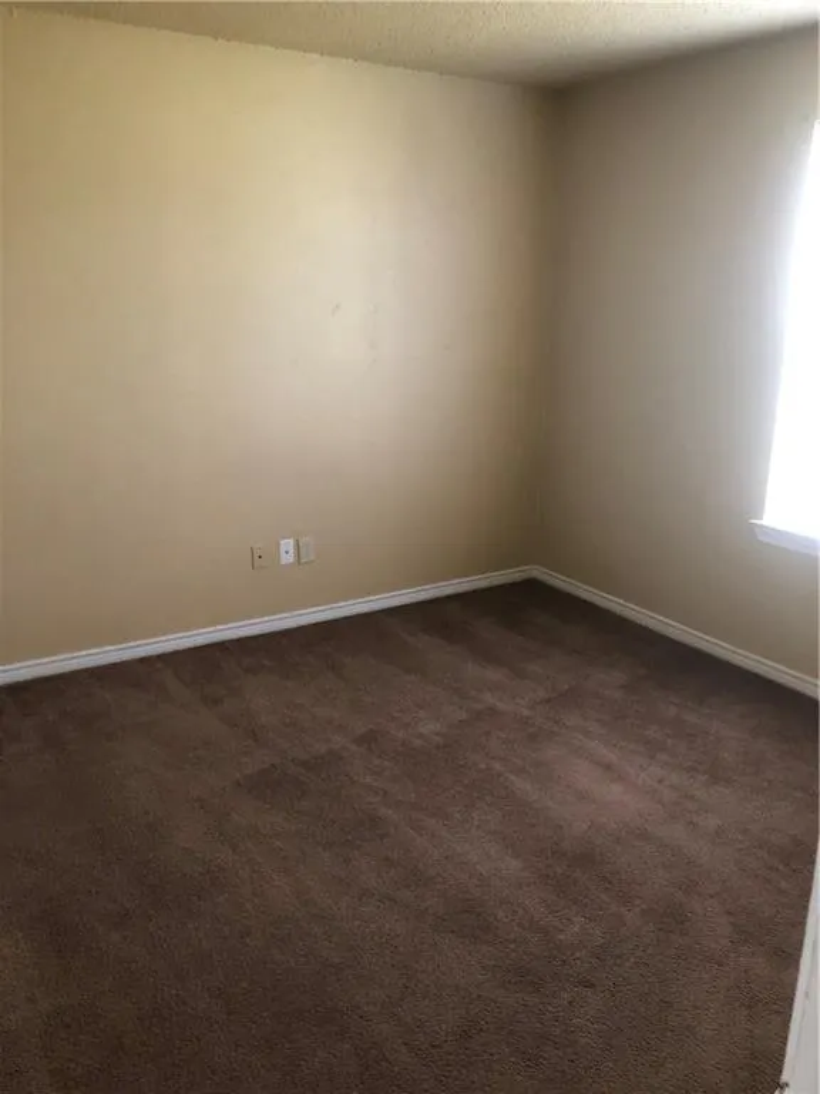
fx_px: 884
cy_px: 547
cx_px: 410
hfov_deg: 49.7
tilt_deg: -14.8
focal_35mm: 28
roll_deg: -0.9
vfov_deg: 63.4
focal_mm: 3.99
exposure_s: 1/15
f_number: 1.8
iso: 100
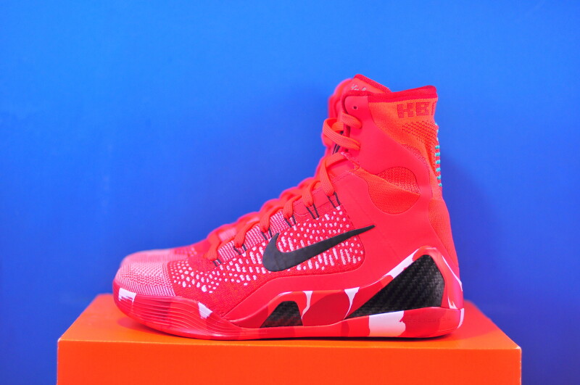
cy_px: 192
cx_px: 290
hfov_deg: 27.0
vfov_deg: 18.1
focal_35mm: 75
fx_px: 1207
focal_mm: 50
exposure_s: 1/320
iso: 250
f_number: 2
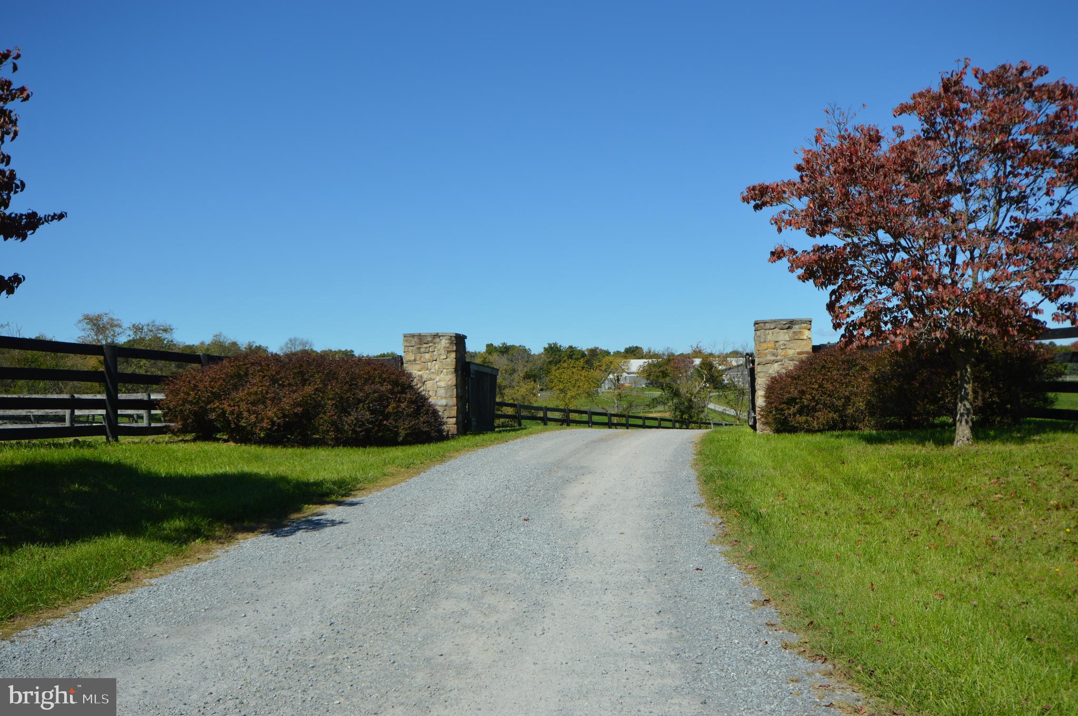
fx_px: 1077
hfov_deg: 53.2
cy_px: 358
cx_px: 539
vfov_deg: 36.8
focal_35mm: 36
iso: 100
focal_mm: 24
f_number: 9
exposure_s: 1/320
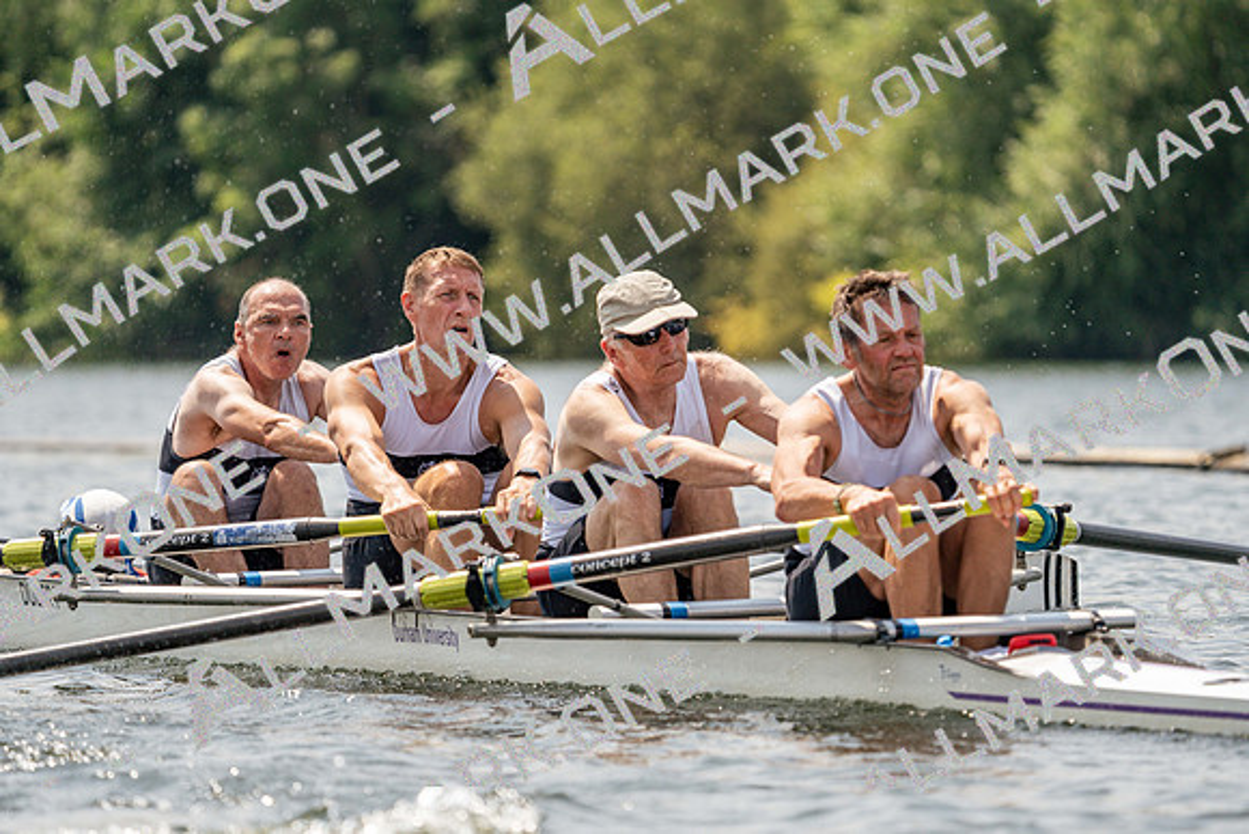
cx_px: 624
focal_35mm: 356
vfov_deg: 3.9
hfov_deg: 5.8
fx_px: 12354
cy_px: 417
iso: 250
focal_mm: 356
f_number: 6.3
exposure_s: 1/1600
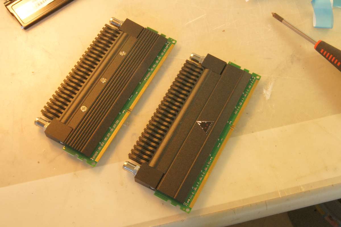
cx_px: 170
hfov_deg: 37.9
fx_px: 497
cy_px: 114
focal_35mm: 52
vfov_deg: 25.7
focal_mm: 35
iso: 1600
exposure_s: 1/2.5
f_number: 32
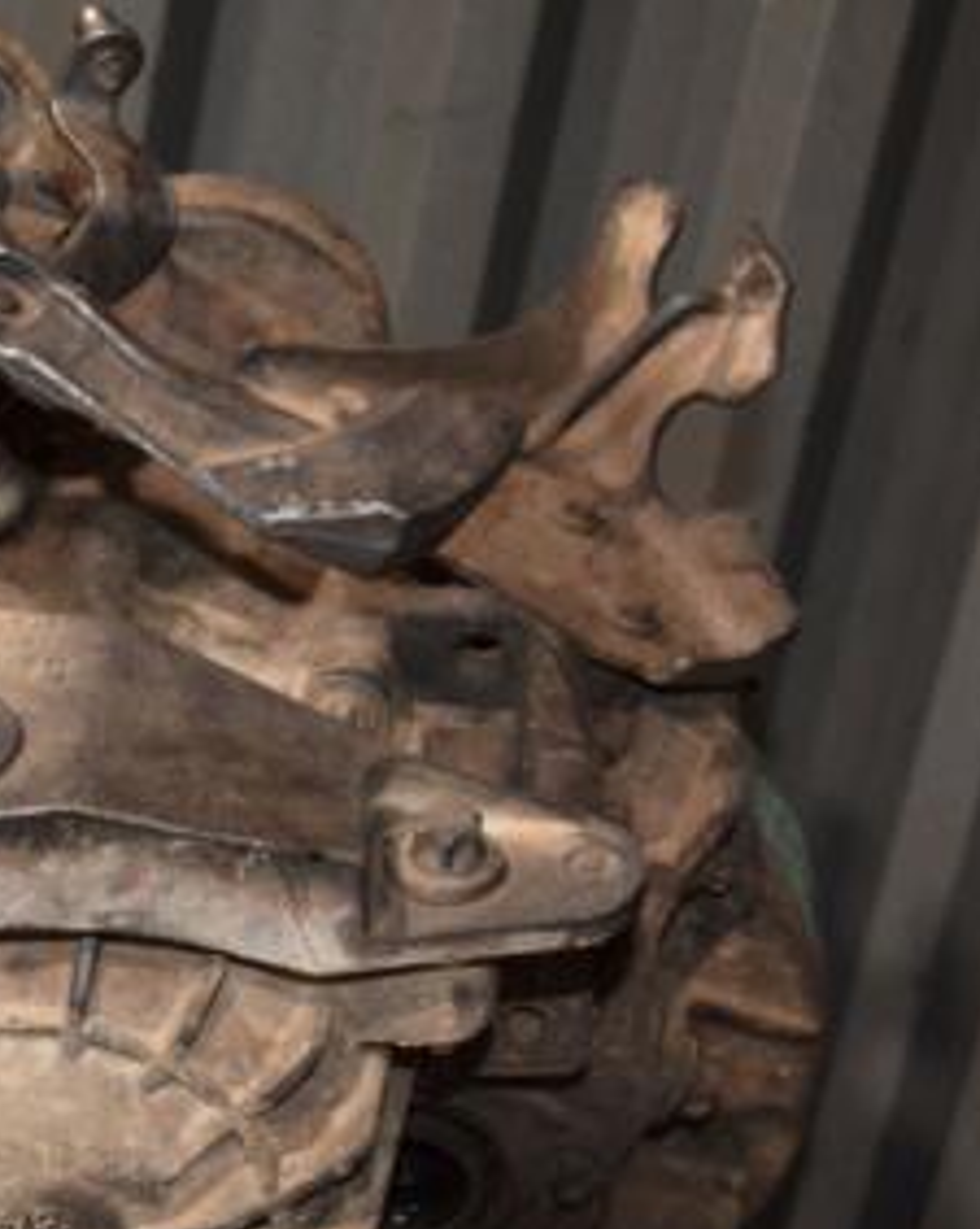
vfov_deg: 22.7
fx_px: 3050
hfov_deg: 18.0
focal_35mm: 84
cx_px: 87
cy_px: 832
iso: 800
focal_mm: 28
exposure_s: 1/60
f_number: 5
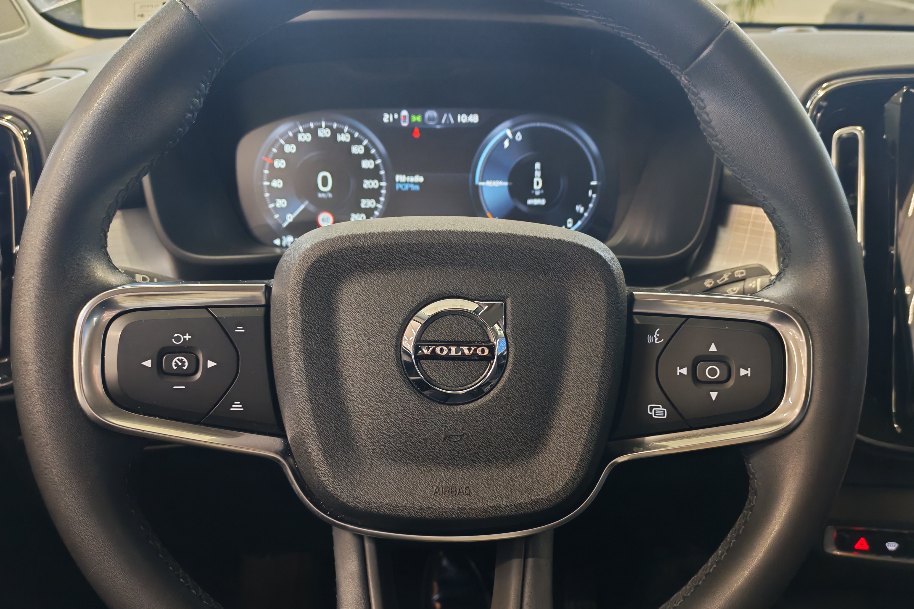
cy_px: 334
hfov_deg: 57.2
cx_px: 457
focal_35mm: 33
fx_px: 838
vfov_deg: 39.9
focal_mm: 6.12
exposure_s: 1/50
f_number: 1.9
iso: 1000
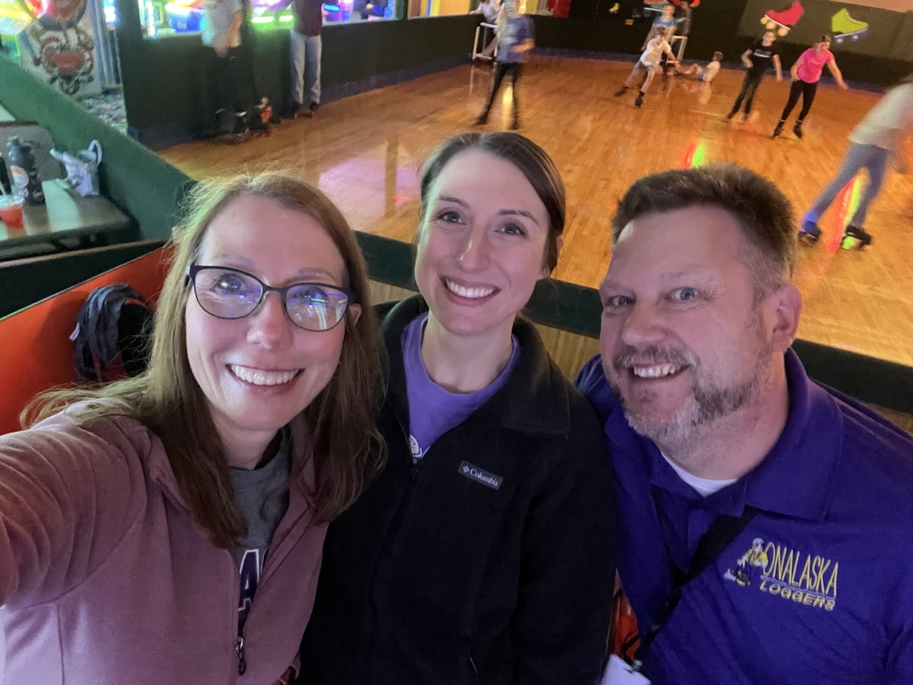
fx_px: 607
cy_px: 342
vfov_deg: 58.9
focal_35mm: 23
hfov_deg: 73.9
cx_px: 456
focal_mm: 2.71
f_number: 2.2
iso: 1000
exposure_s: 1/15
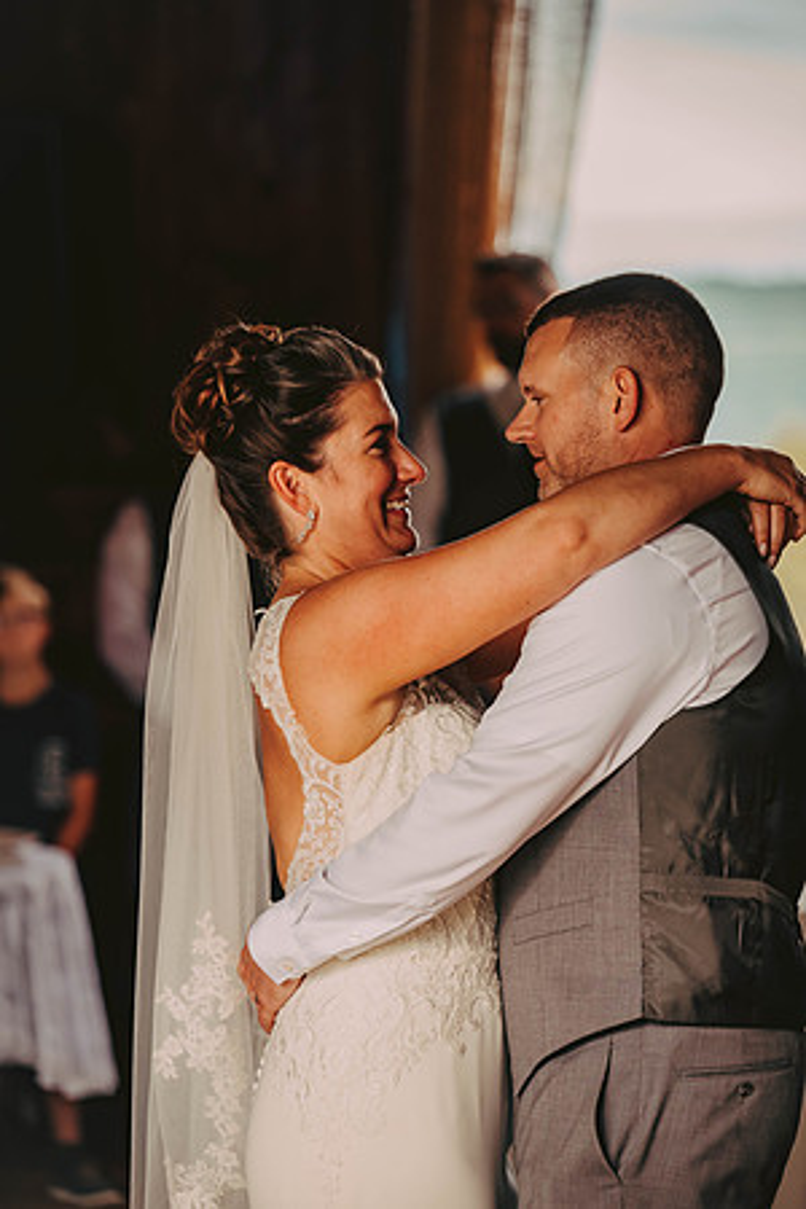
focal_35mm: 135
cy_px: 604
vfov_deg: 15.2
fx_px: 4533
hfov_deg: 10.2
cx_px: 403
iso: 400
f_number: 2.8
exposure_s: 1/400
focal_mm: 135
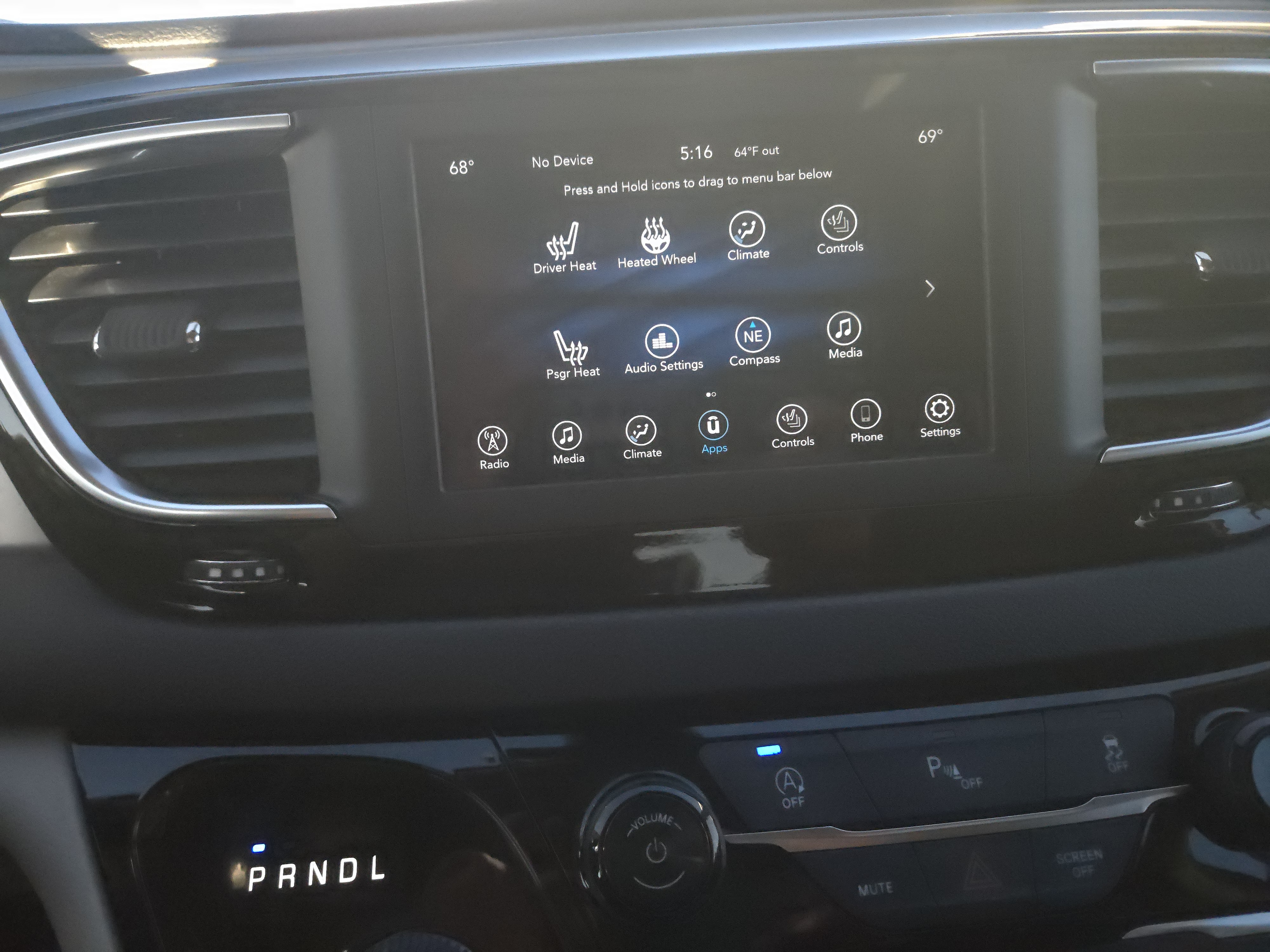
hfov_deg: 73.9
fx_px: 844
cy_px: 476
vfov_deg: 58.9
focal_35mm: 23
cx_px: 635
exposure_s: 1/4000
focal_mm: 5.4
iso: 3200
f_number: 1.8
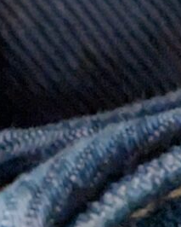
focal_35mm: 203
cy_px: -406
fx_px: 1359
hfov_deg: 7.4
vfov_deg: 8.3
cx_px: -168
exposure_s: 1/30
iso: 1626
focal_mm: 4.38
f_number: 1.73
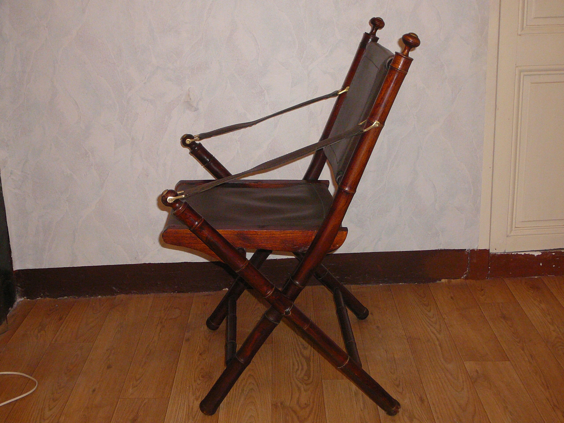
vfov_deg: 29.7
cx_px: 282
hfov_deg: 38.9
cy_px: 212
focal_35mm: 49
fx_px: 798
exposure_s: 1/30
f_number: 3.4
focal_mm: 7.3
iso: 250
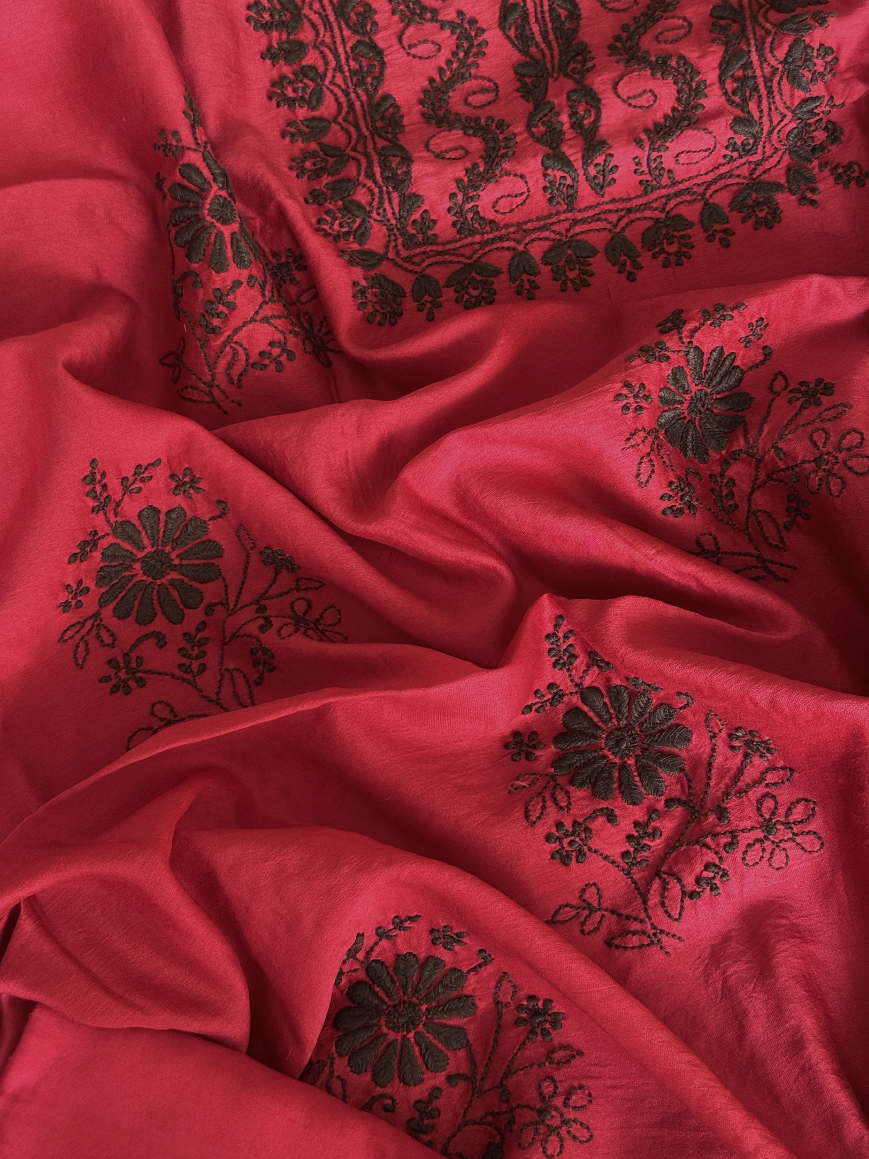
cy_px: 580
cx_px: 434
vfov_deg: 39.7
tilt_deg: -75.1
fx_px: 1607
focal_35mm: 48
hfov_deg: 30.3
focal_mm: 6.76
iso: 500
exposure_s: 1/40
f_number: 1.78
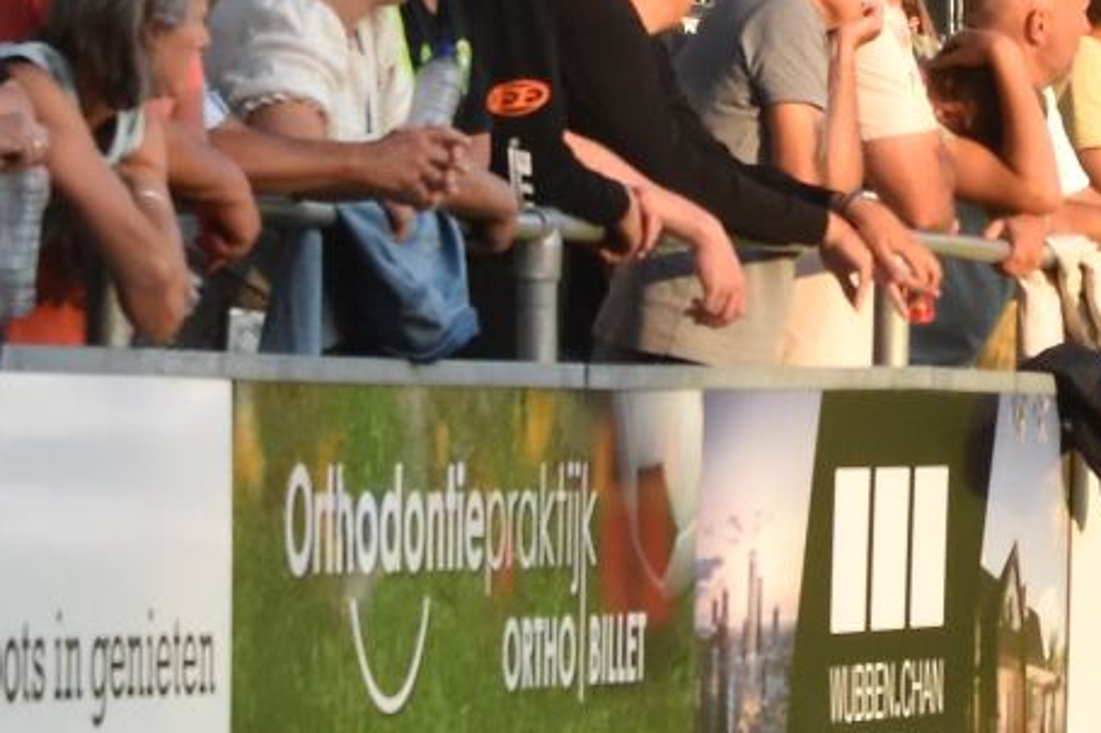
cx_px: 939
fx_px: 13543
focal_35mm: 443
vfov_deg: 3.1
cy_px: -215
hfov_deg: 4.7
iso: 560
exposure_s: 1/1000
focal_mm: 70
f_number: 4.5
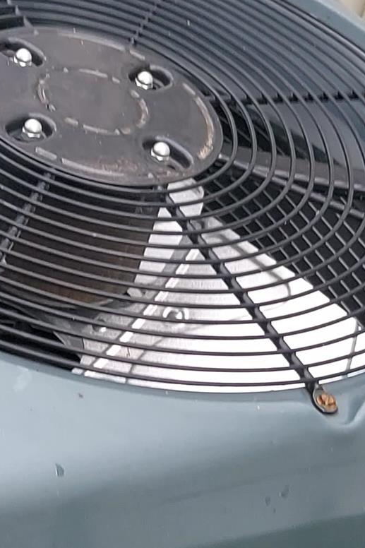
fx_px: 1567
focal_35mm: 103
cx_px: 62
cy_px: 474
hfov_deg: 13.2
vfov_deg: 19.5
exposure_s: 1/216
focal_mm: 4.6
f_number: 2
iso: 50
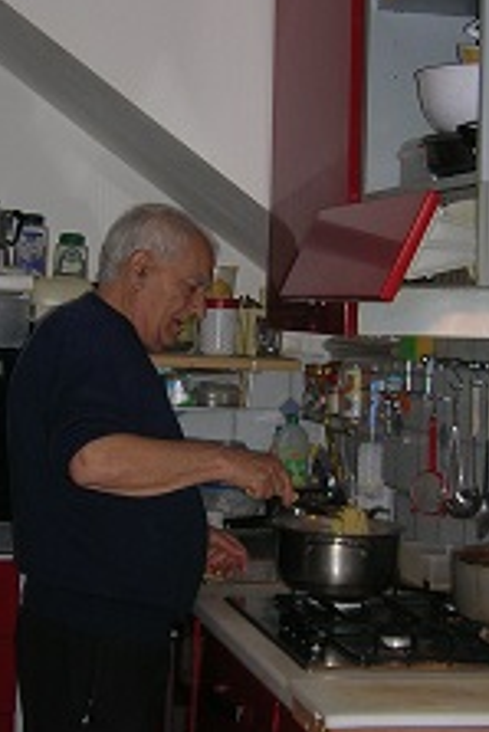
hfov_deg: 18.4
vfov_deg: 27.3
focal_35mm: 74
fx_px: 1505
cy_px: 384
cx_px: 190
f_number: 2.9
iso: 52
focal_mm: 5.7
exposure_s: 1/60.1
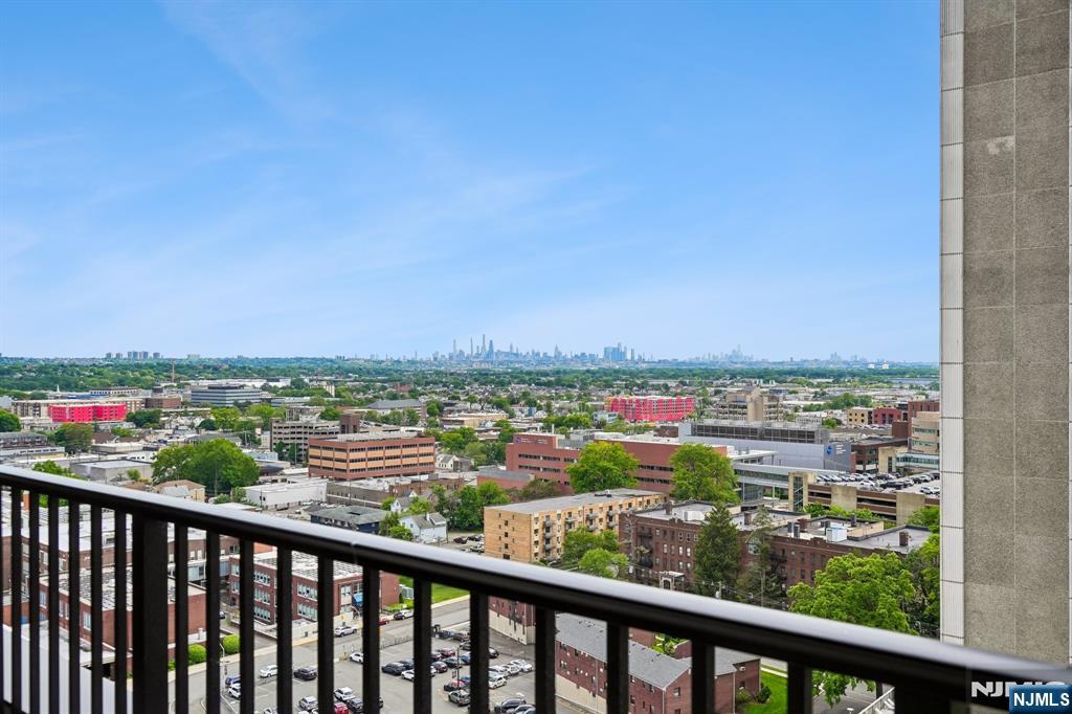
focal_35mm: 32
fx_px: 953
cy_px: 357
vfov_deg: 41.1
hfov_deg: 58.7
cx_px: 536
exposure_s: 1/1000
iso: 400
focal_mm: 32
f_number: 8
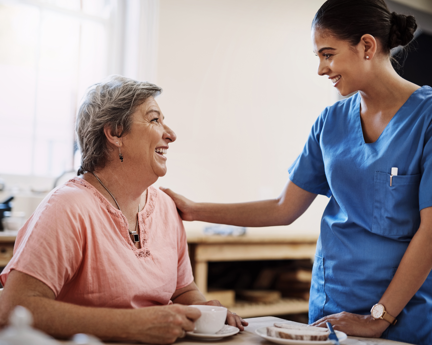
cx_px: 186
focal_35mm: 57
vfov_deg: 26.7
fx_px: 729
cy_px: 174
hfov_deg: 33.0
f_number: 1.8
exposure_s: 1/160
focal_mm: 50
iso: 200
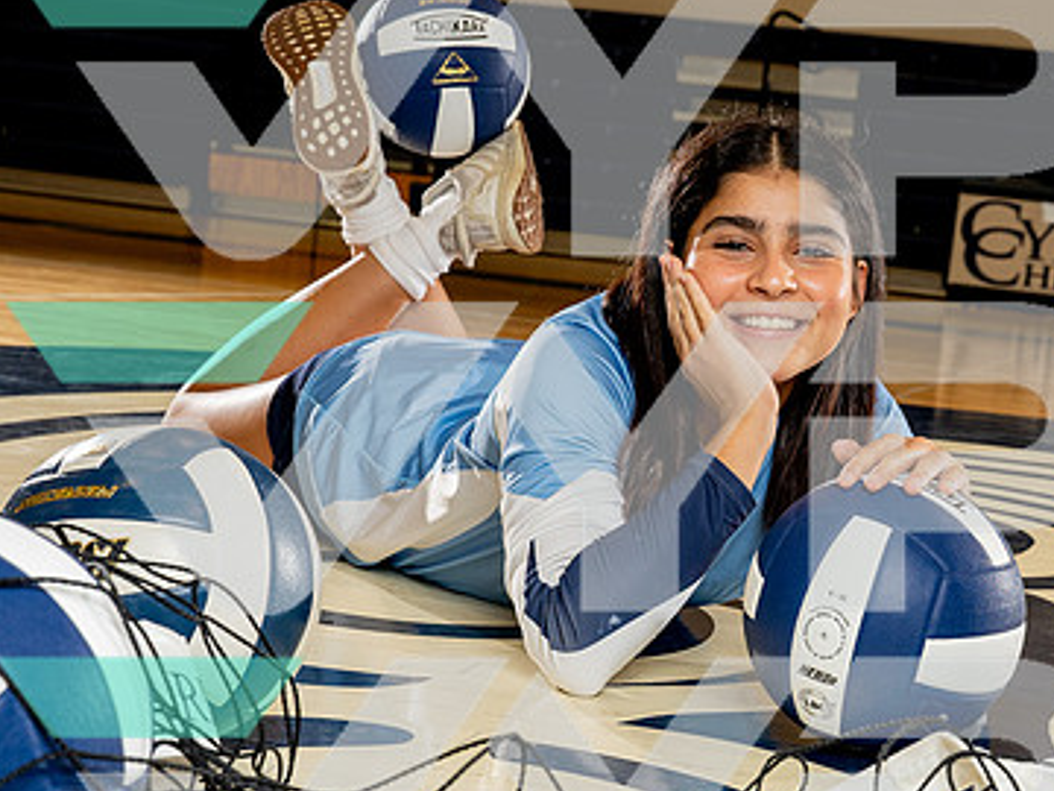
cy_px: 454
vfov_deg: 20.2
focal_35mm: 73
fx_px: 2223
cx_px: 770
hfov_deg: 26.4
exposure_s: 1/250
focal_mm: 41
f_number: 7.1
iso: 640
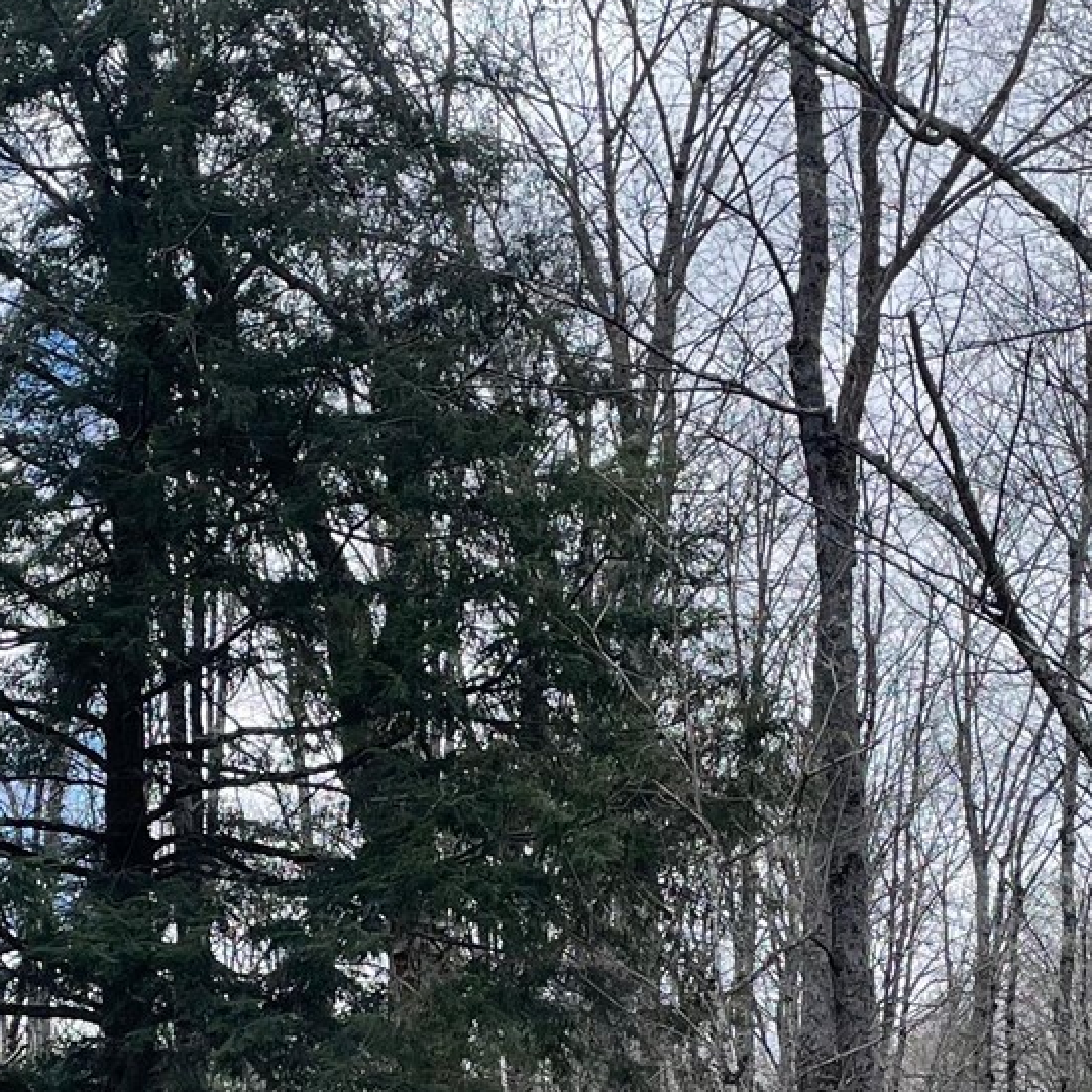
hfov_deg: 19.9
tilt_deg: +13.7
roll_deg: -2.2
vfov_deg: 19.4
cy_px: 1100
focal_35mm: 87
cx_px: 402
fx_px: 3105
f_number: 1.6
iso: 32
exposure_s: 1/1335
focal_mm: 4.2
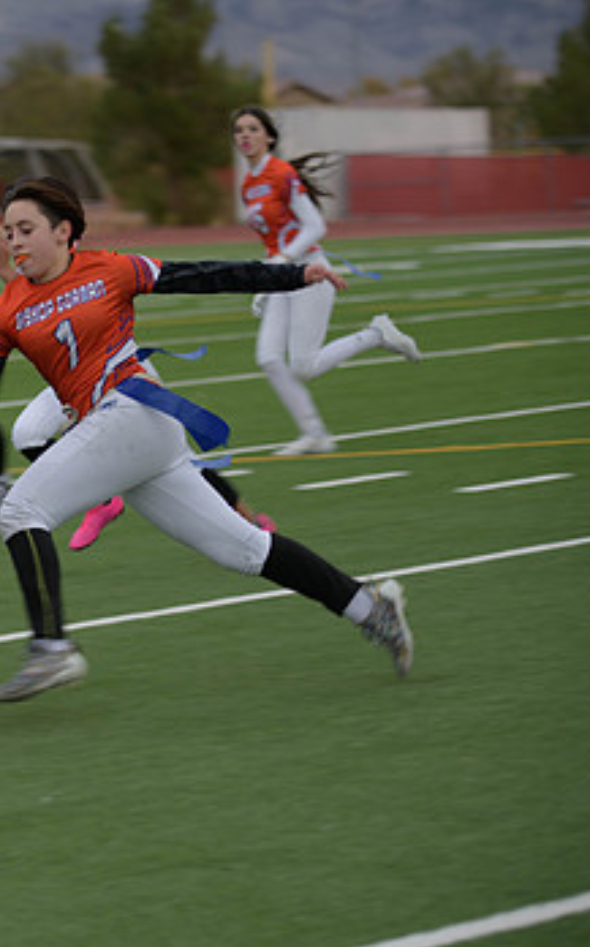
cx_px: -147
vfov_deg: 12.3
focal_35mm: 170
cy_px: 459
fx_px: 4381
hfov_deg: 7.6
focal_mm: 100
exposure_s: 1/200
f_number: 2.8
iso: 200
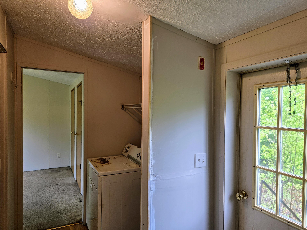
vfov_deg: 58.9
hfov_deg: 73.9
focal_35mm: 23
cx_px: 154
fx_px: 204
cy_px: 115
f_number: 1.8
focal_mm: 5.4
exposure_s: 1/120
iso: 80
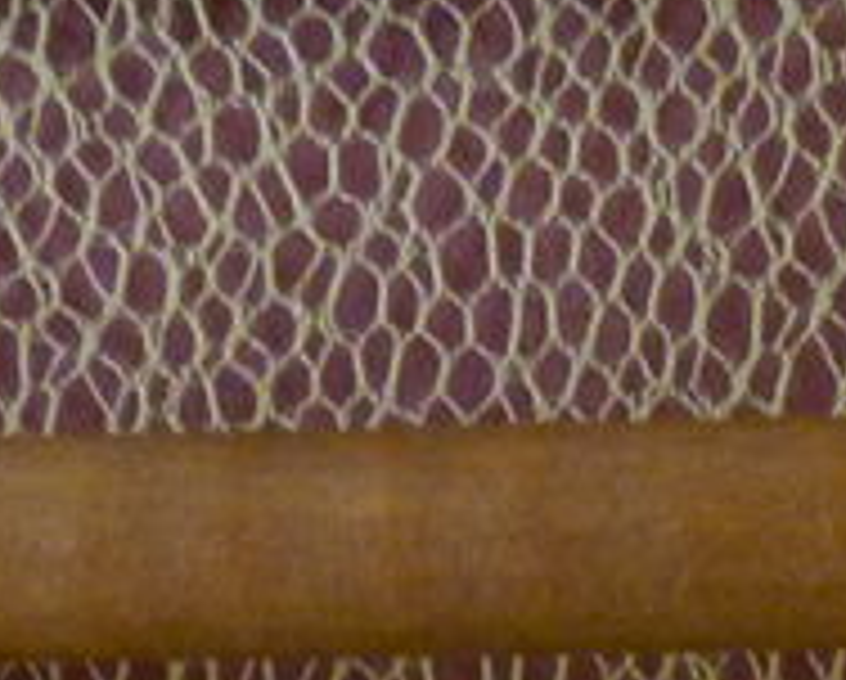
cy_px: 752
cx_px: 490
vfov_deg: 10.5
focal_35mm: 145
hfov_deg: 13.3
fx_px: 3636
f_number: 2.8
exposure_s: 1/15
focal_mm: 5
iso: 400
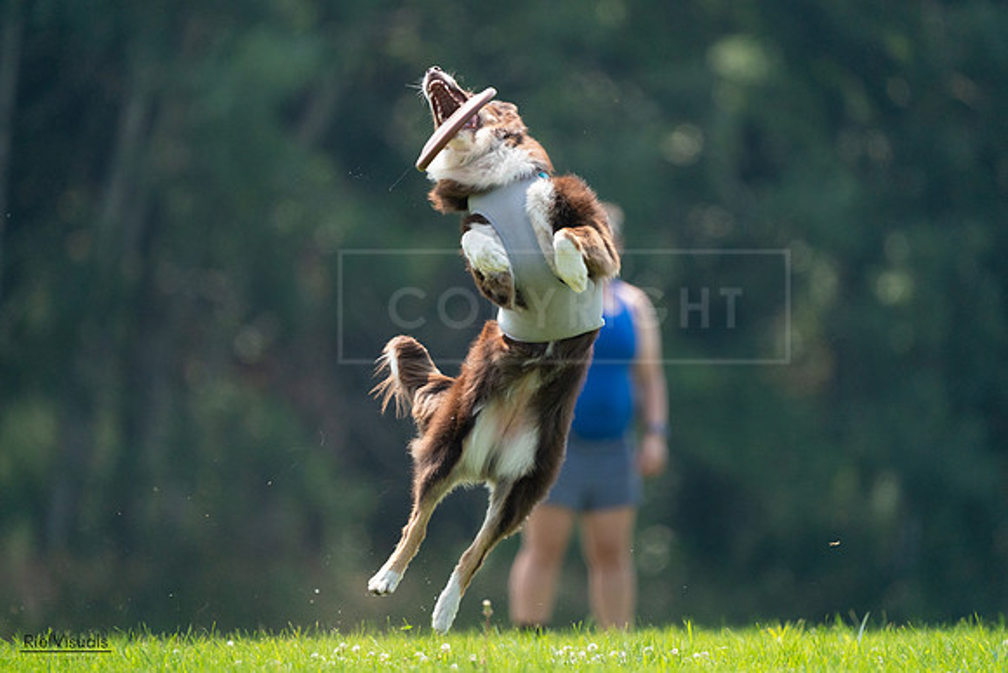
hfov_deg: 3.4
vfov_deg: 2.3
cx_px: 504
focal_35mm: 600
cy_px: 336
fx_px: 16803
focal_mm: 600
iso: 2500
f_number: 6.3
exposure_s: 1/4000
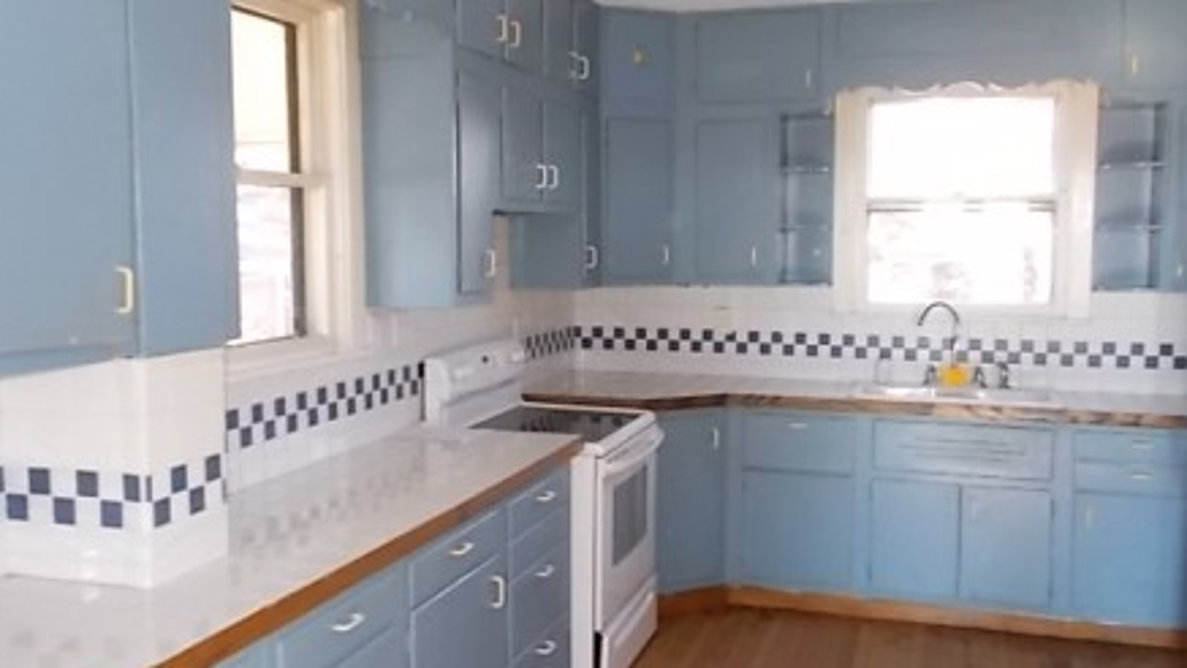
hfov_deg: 52.8
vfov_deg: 31.2
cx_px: 589
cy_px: 326
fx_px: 1196
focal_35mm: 38
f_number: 3.6
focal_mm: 6
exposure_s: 1/25
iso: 220
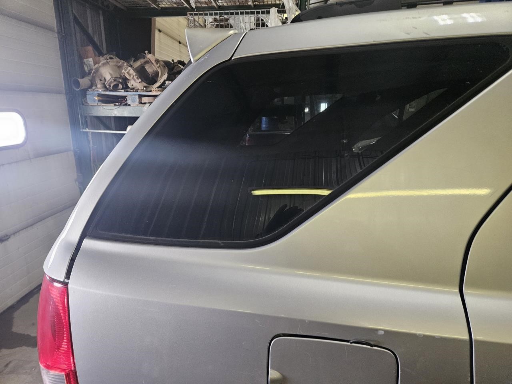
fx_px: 340
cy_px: 192
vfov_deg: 58.9
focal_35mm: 23
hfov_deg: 73.9
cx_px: 256
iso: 640
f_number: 1.8
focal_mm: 5.4
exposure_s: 1/120
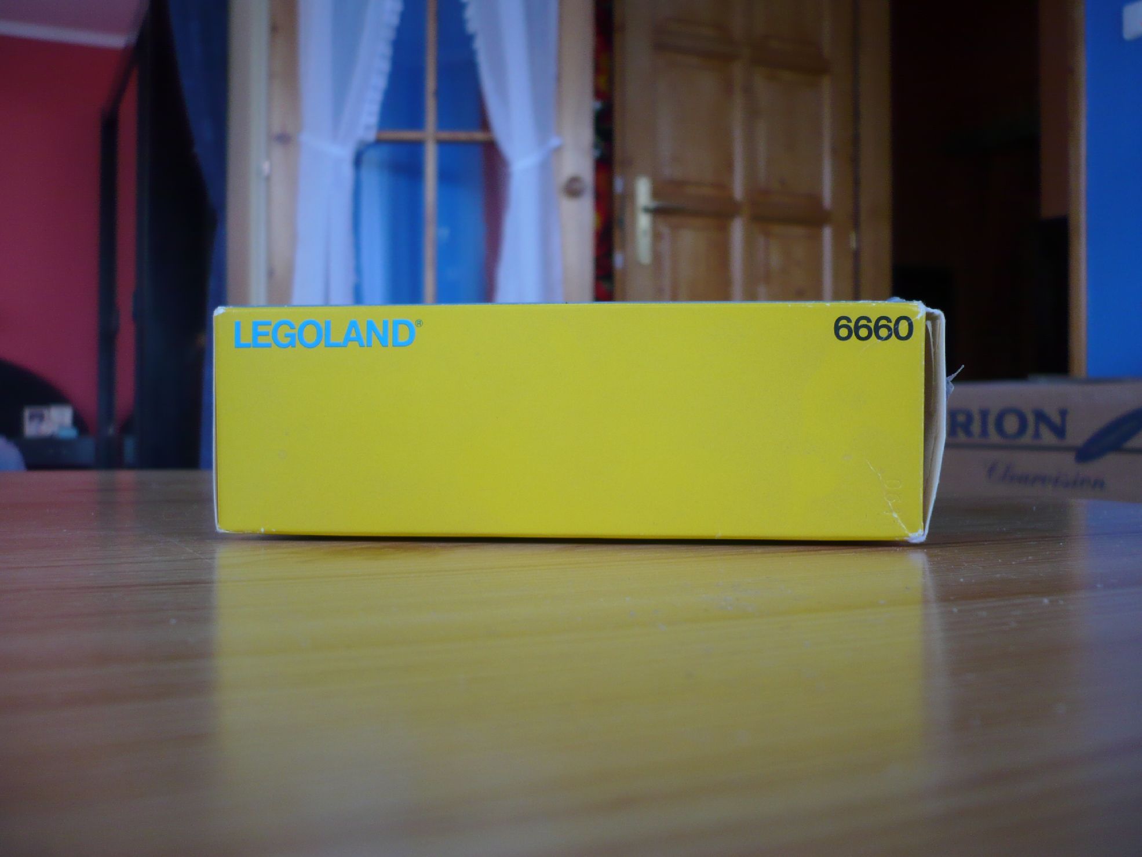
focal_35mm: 35
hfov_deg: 52.6
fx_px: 1155
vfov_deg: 40.7
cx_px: 571
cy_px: 428
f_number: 2.8
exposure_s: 1/50
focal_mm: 5.8
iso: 100
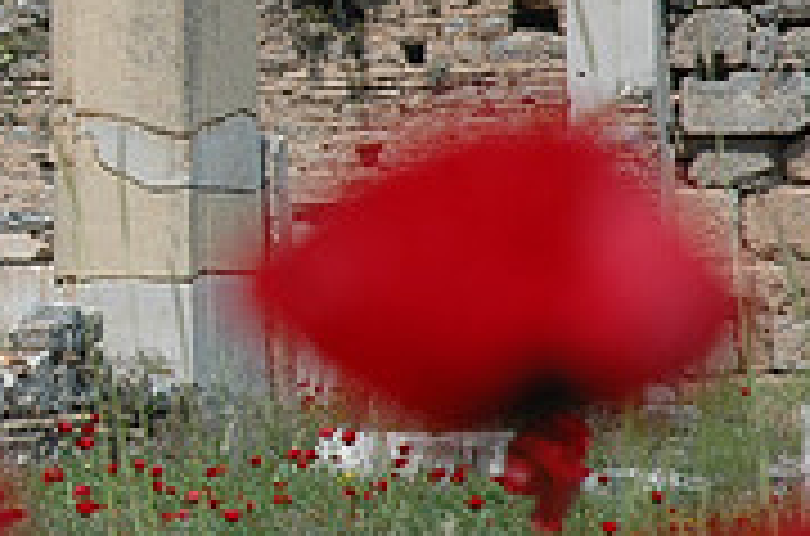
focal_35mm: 300
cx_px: -310
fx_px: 6732
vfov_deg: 4.6
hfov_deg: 6.8
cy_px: 119
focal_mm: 62
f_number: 4.5
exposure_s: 1/1600
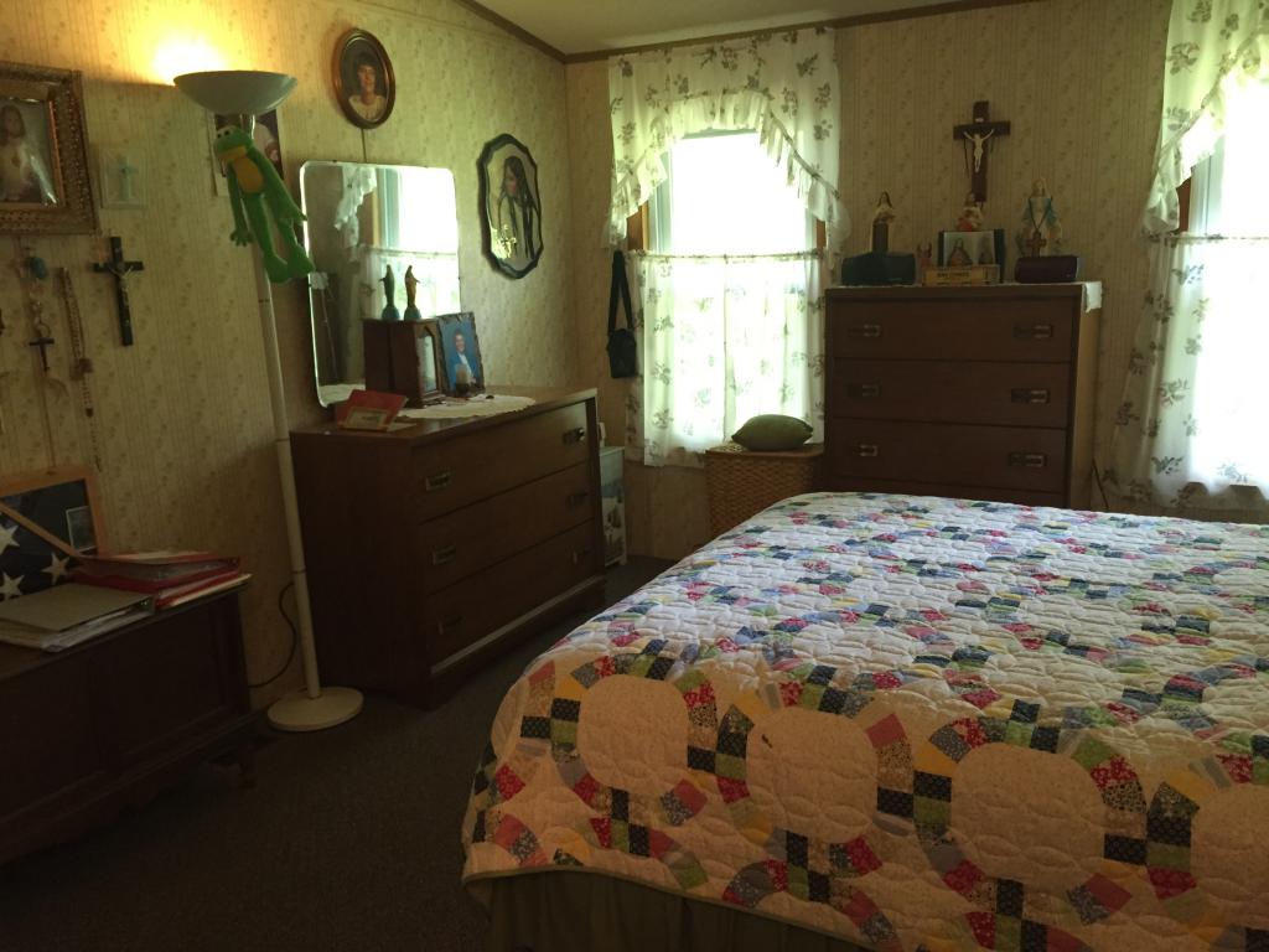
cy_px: 476
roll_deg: +2.2
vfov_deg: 48.2
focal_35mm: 29
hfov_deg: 61.7
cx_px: 634
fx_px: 1063
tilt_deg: -13.0
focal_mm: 4.15
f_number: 2.2
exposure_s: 1/30
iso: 160
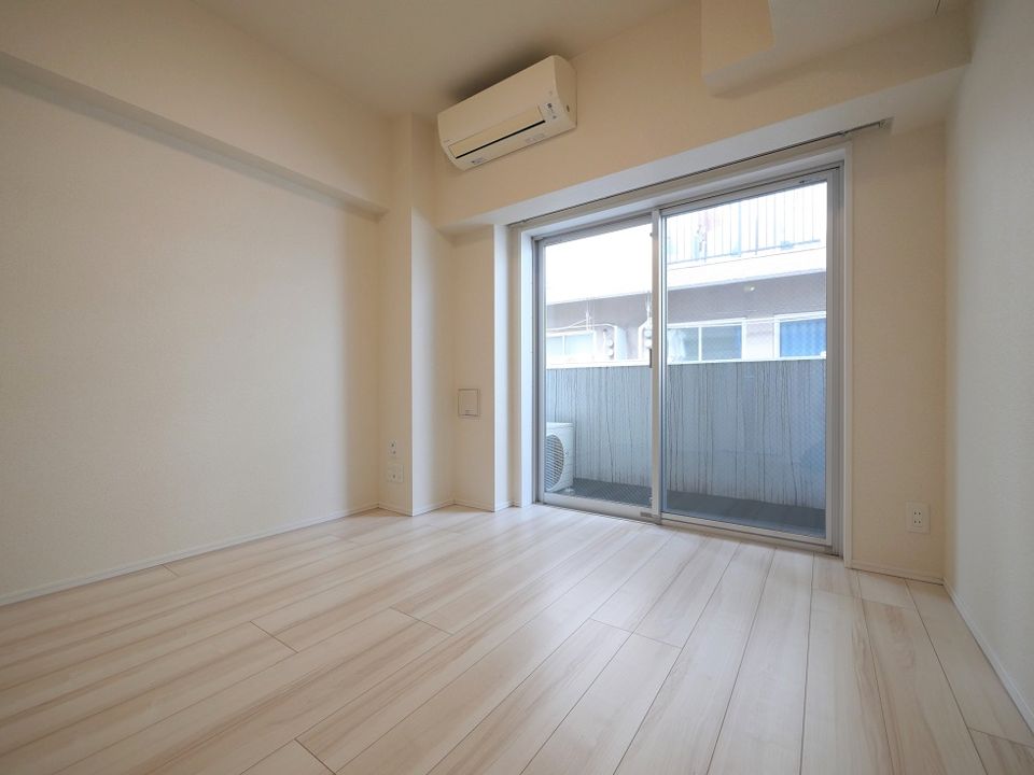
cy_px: 388
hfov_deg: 102.1
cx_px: 517
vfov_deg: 85.7
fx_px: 418
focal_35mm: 14
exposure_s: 1/125
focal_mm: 7
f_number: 4.5
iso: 640
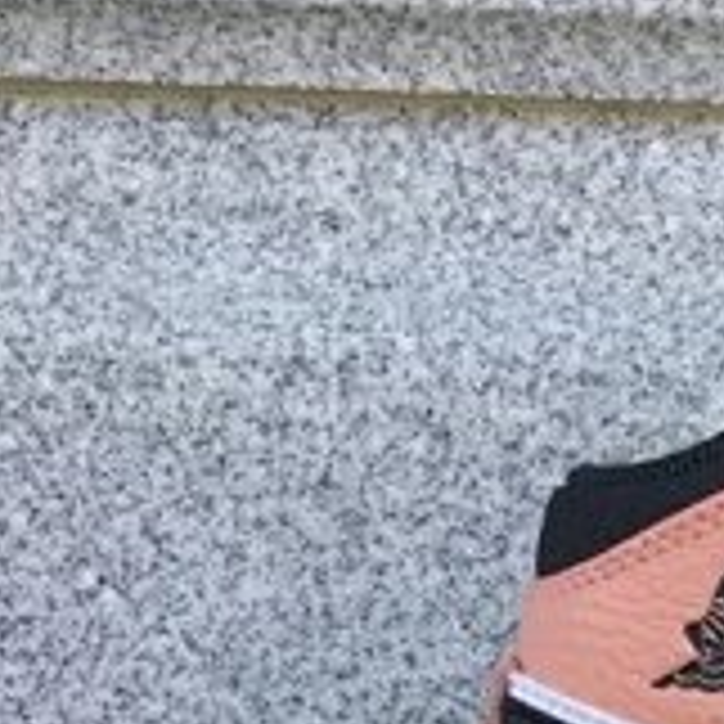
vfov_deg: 14.9
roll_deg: -1.2
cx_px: 1313
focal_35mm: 109
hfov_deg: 14.1
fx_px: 2579
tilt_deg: -14.7
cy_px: 1057
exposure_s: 1/125
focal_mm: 3.3
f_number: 2.4
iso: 25
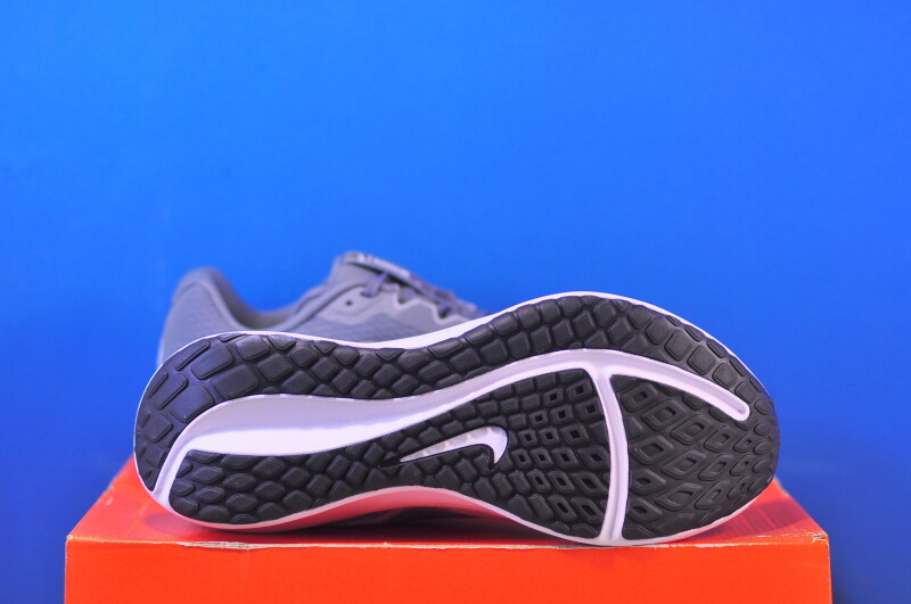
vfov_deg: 18.1
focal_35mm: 75
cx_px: 456
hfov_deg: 27.0
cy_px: 302
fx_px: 1895
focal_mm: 50
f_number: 2.2
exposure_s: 1/320
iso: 250
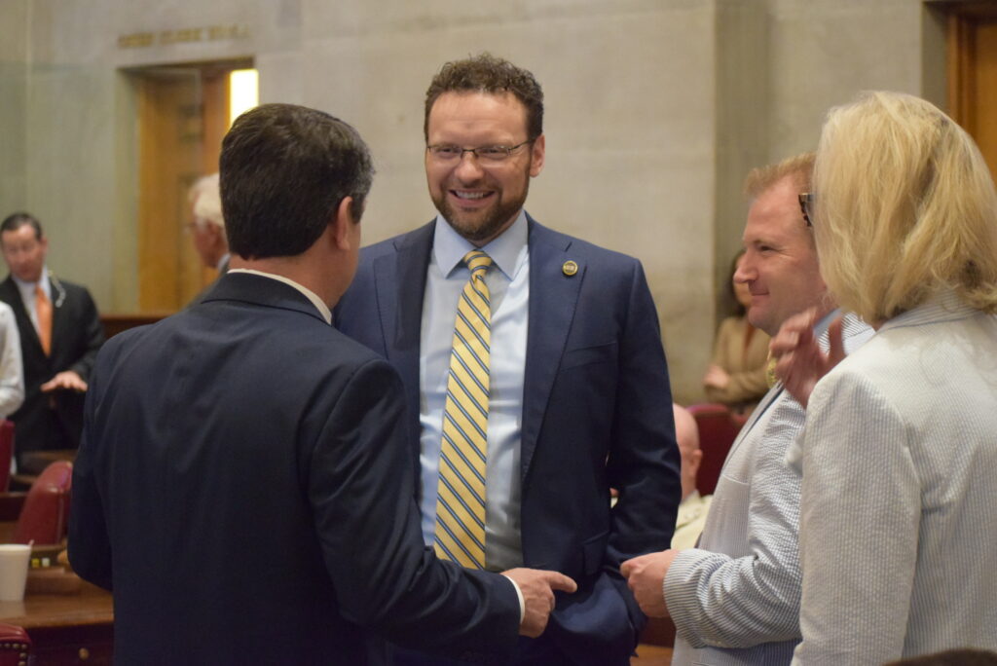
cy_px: 333
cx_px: 498
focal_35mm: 108
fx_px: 2993
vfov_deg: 12.7
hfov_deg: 18.9
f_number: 4.8
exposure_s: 1/50
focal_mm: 72
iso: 6400
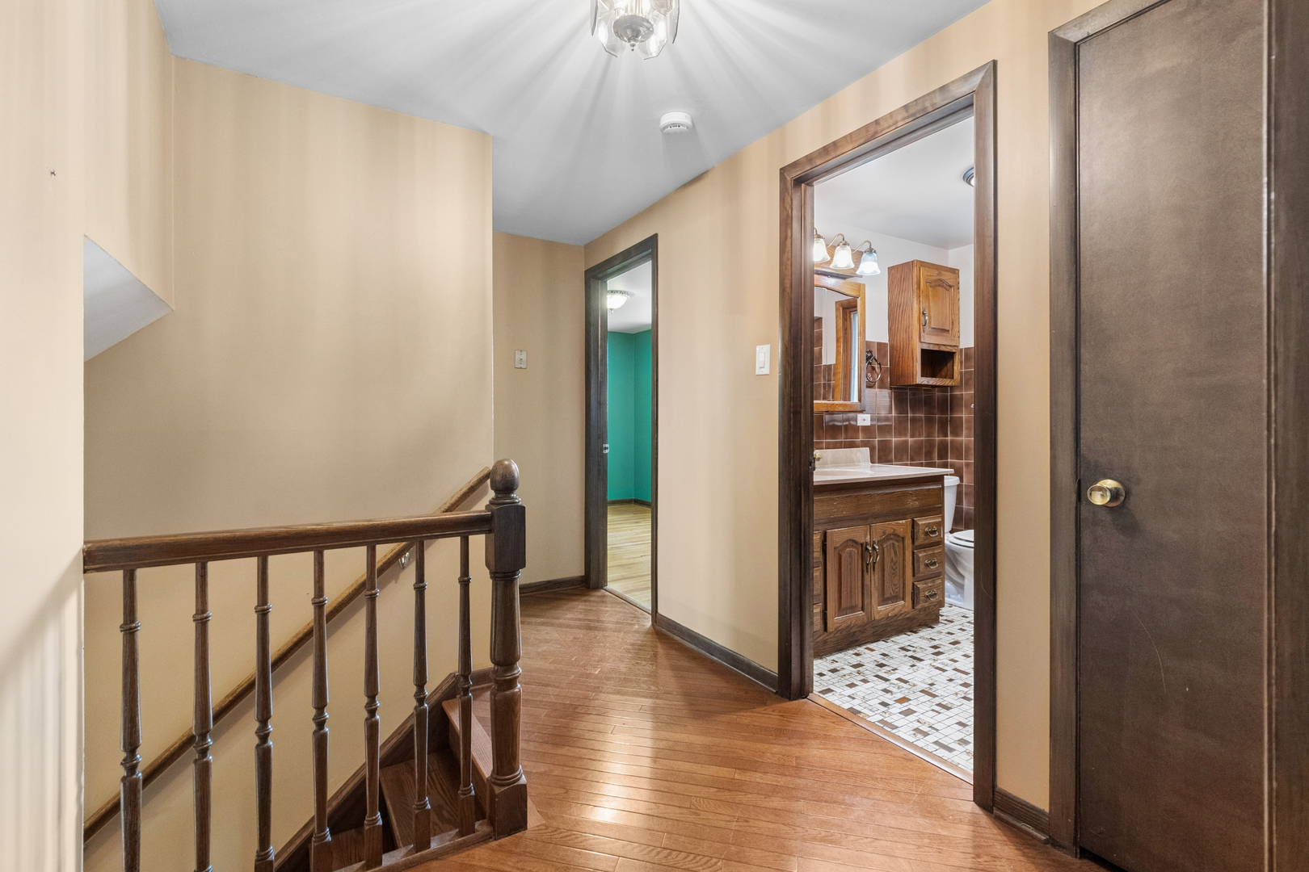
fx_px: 545
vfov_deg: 77.3
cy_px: 436
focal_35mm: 15
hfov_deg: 100.4
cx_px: 654
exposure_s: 1/13
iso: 400
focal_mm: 10
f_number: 8
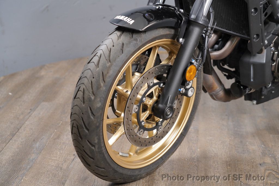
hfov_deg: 28.8
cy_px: 93
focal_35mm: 70
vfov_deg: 19.5
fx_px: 543
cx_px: 140
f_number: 4
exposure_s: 1/100
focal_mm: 70
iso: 1600
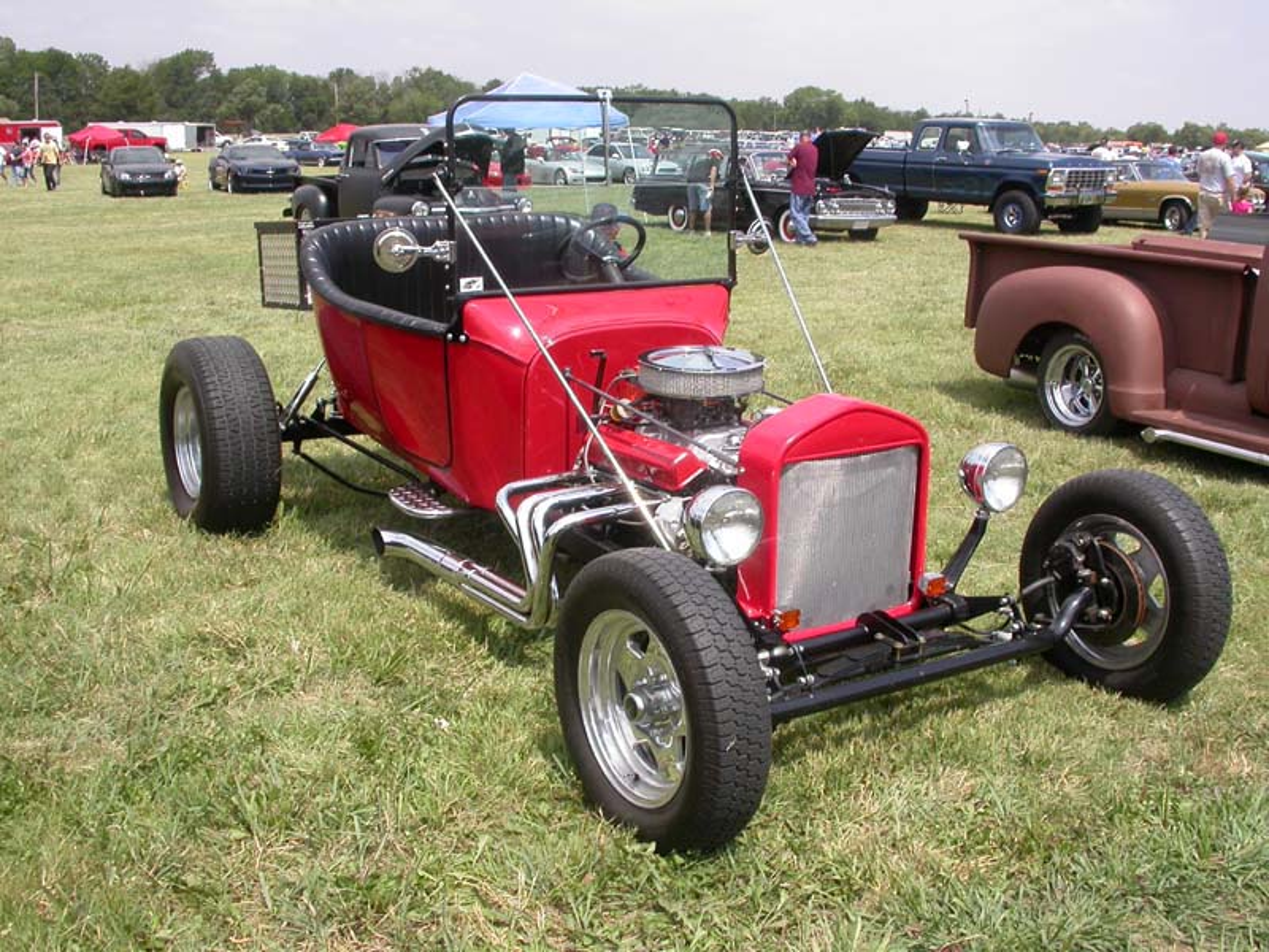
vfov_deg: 37.7
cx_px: 634
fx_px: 1393
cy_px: 476
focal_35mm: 38
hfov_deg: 49.0
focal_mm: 7.85
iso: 100
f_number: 6.7
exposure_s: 1/321
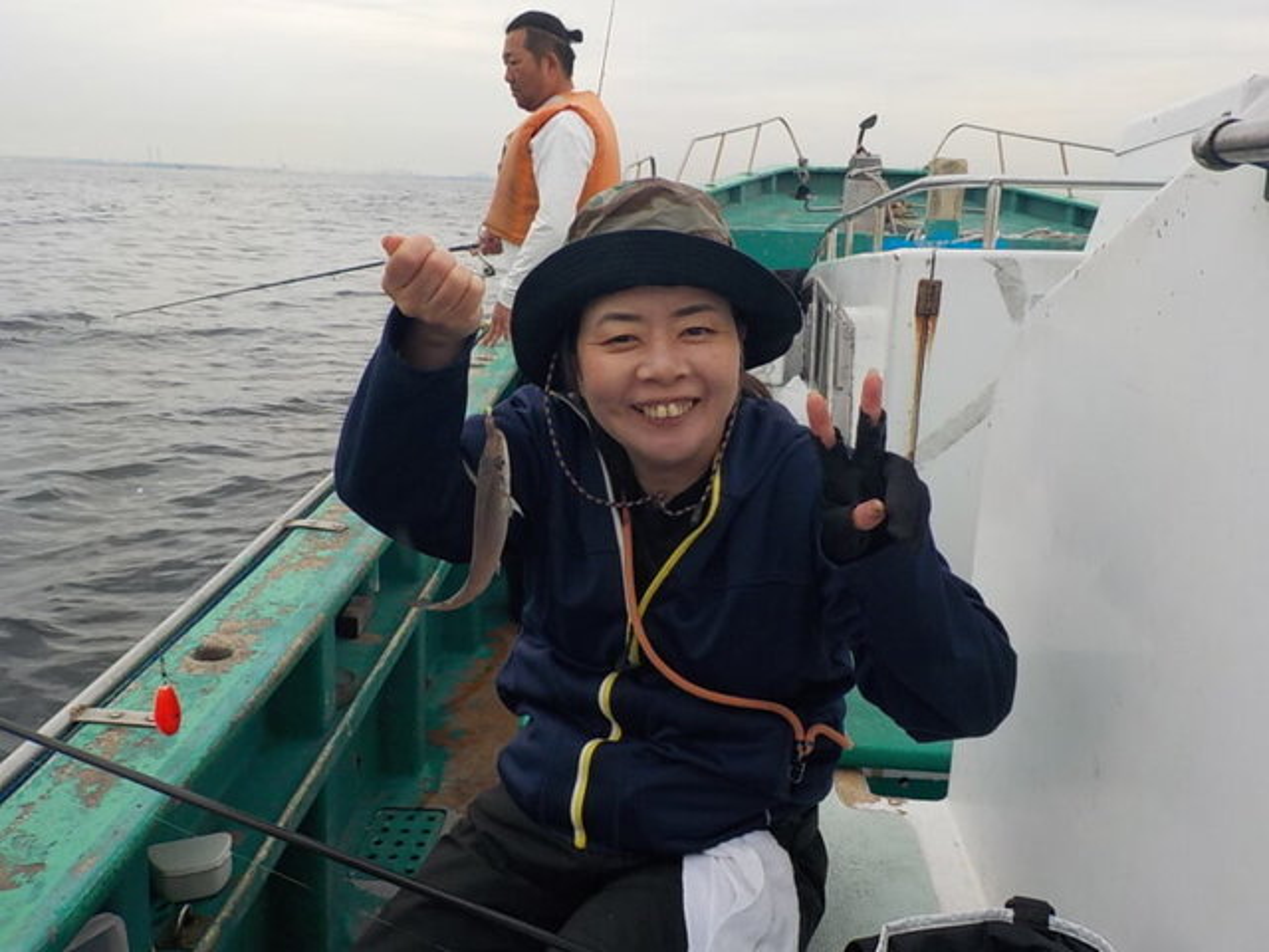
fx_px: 1100
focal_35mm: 30
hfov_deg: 60.0
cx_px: 634
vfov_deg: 46.8
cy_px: 476
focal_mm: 4.1
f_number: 3.3
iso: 125
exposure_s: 1/500
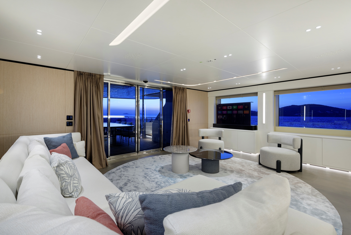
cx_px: 176
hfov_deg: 96.7
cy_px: 118
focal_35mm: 16
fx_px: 156
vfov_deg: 73.8
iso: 400
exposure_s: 1/10
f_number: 11
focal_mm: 16
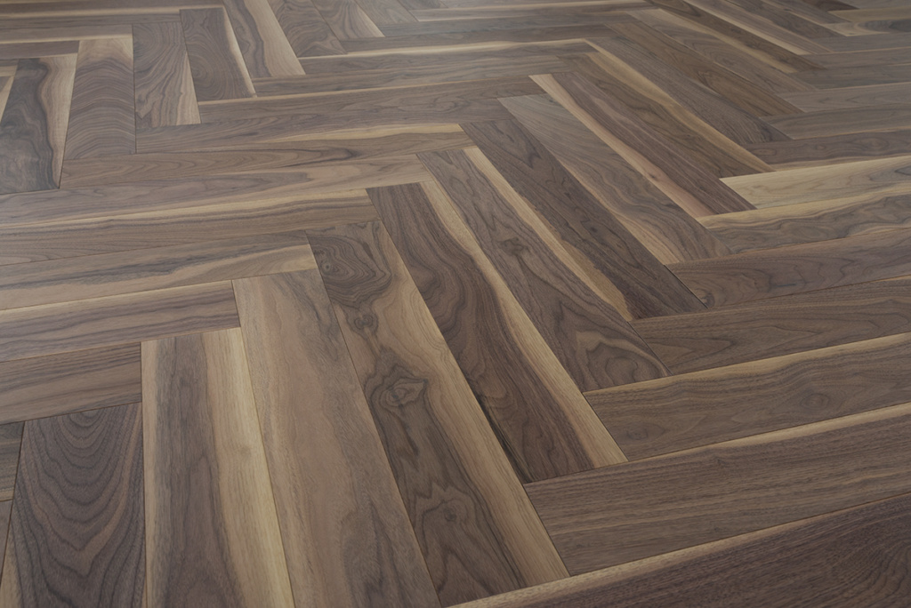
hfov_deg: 54.4
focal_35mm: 35
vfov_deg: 37.9
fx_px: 886
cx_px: 456
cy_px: 304
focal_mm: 35
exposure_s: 1/160
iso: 320
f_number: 14
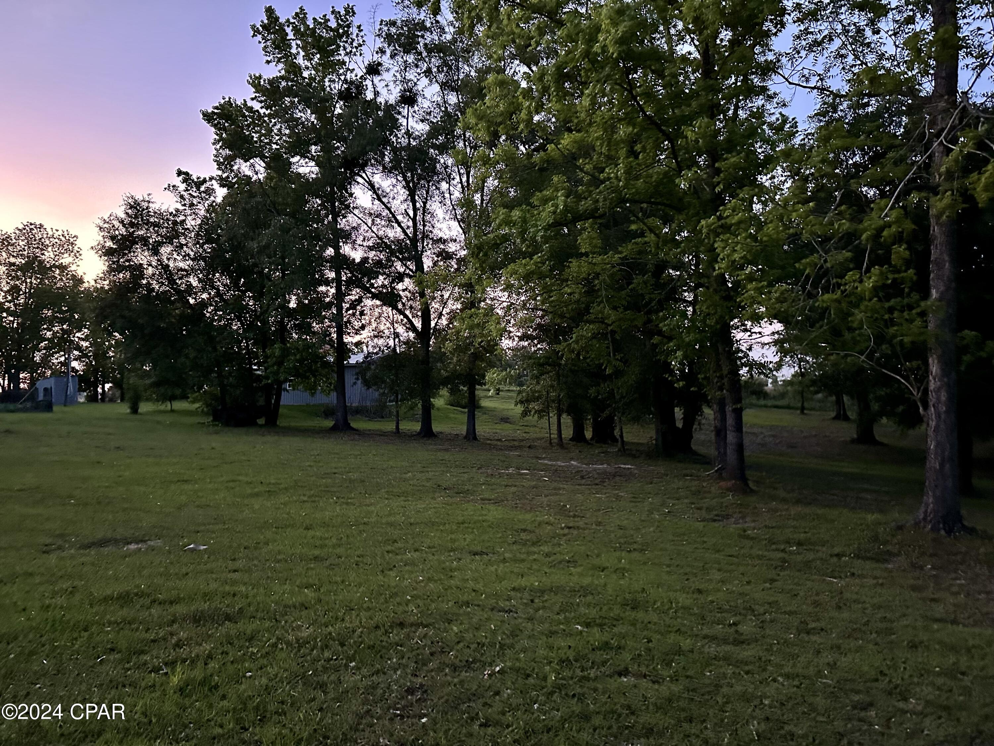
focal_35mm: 24
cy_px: 373
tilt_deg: +1.8
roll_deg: -0.1
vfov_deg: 56.8
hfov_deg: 71.6
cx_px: 497
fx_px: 689
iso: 1250
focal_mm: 6.86
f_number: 1.78
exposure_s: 1/30
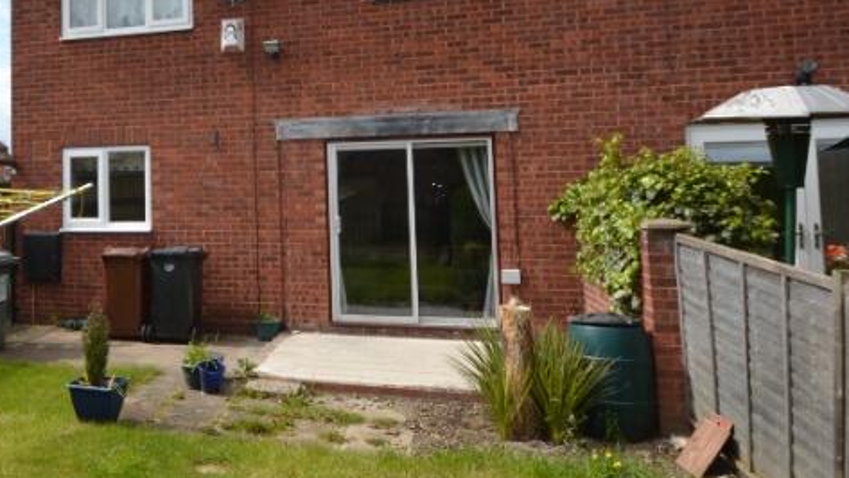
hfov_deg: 53.3
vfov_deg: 34.3
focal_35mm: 34
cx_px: 145
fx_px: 765
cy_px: 150
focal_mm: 10
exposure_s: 1/200
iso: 100
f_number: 8
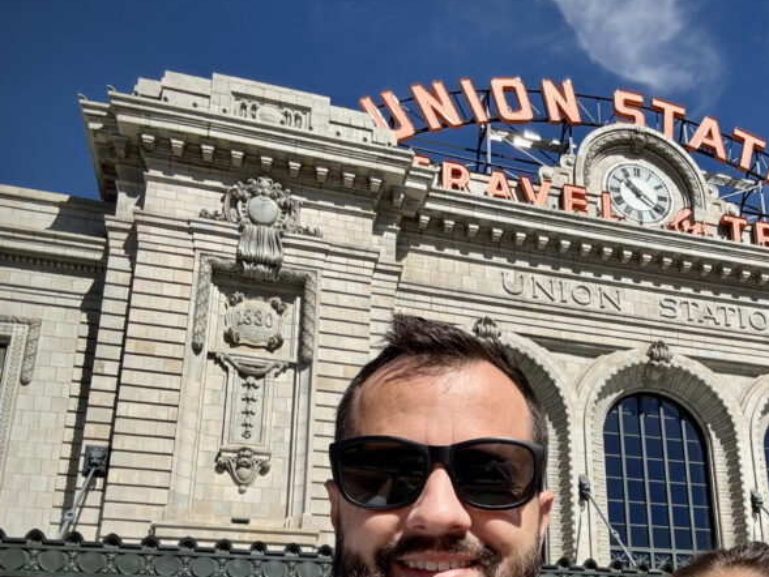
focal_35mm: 40
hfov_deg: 44.9
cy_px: 492
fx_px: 889
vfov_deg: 34.4
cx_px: 595
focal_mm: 2.69
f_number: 1.9
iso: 25
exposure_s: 1/1418
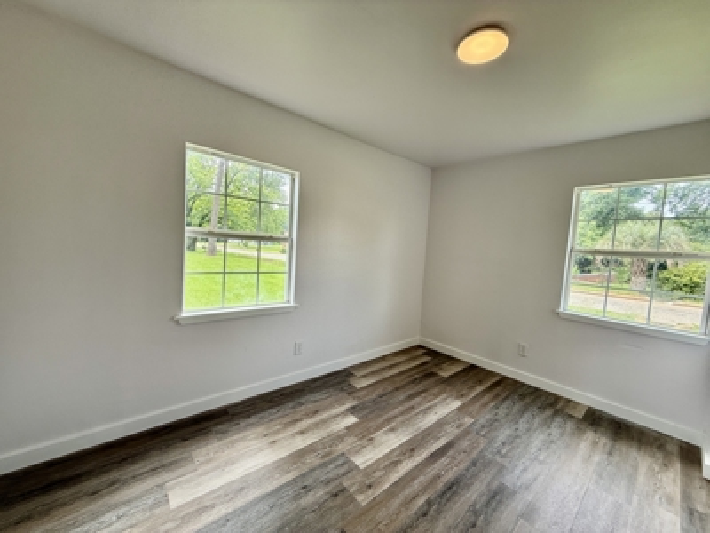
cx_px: 355
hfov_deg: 102.1
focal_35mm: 14
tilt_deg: -2.5
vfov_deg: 85.7
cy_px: 266
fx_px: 287
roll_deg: -3.0
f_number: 2.2
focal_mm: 2.22
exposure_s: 1/154
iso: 50
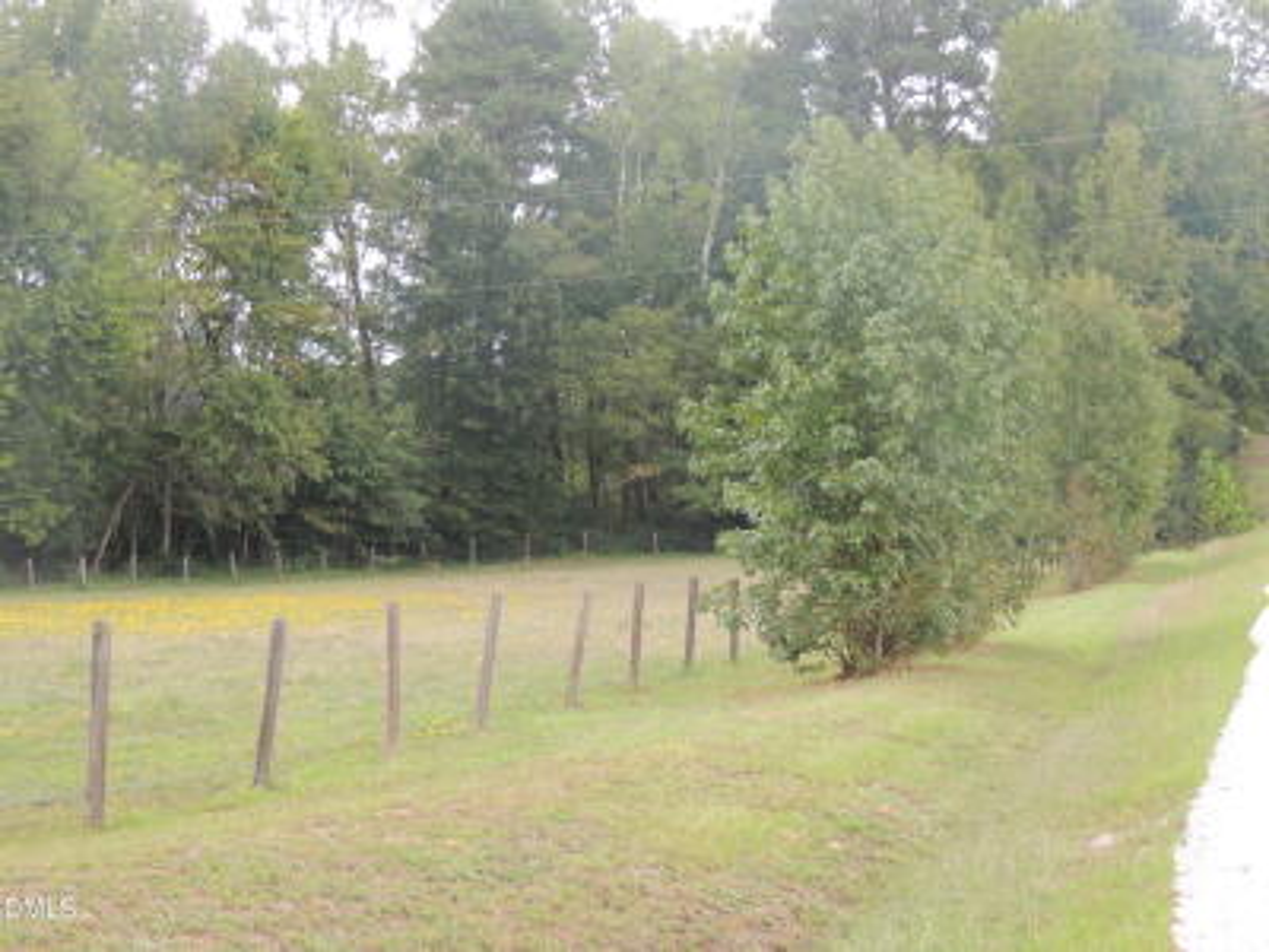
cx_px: 634
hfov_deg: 26.0
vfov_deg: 19.6
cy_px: 476
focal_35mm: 75
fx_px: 2749
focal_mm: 13.3
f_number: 3.9
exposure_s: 1/100
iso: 110
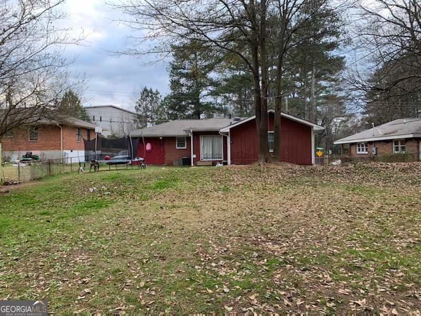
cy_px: 158
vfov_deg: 53.1
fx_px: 316
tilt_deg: +0.2
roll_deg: +1.7
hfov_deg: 67.3
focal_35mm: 26
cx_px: 210
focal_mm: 4.25
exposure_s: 1/107
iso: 100
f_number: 1.8
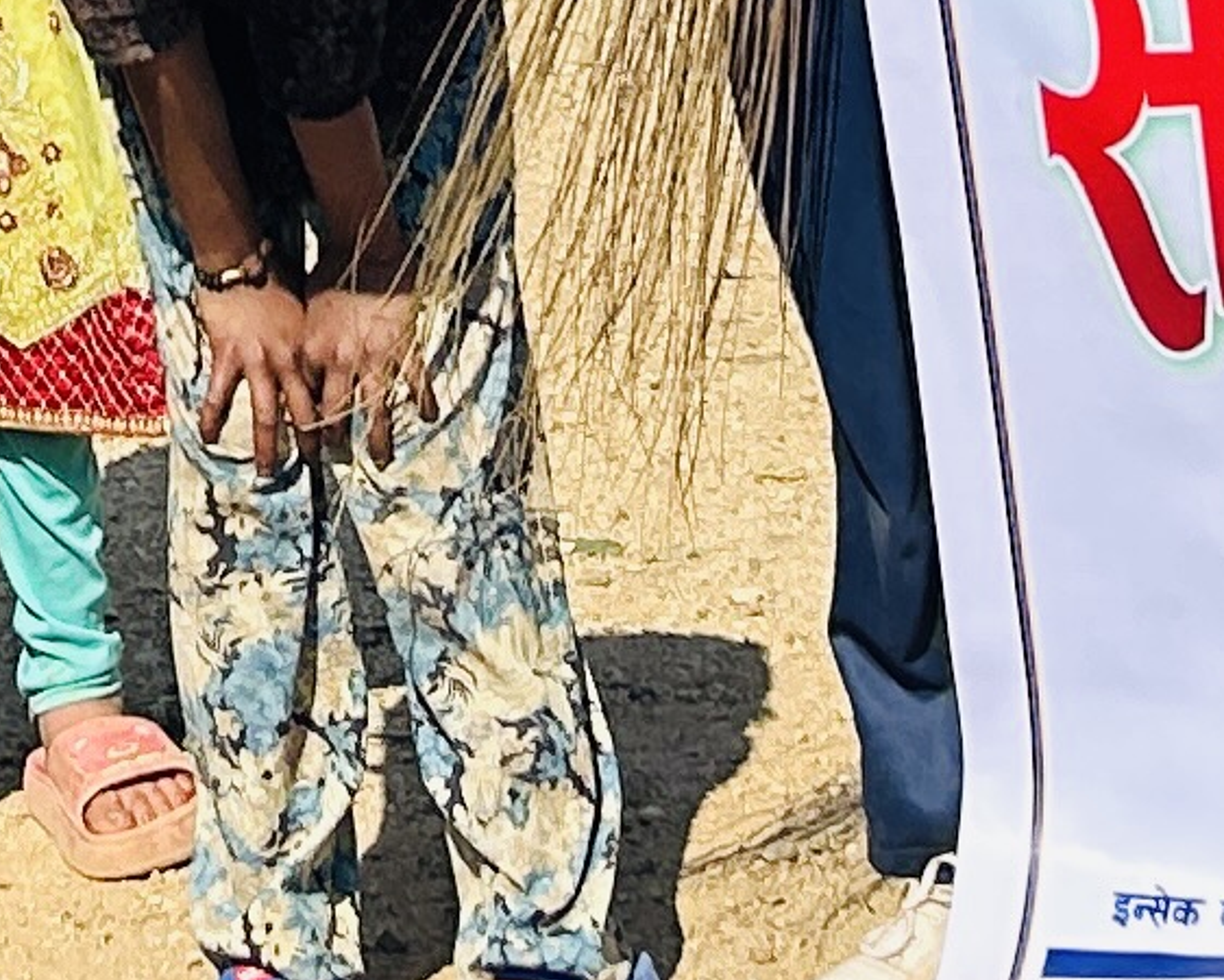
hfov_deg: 10.5
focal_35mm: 182
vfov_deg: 8.0
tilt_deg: +2.8
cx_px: 35
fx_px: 6595
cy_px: -1178
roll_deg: +6.8
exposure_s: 1/3968
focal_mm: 5.7
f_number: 1.5
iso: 50
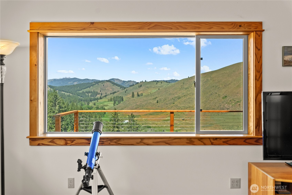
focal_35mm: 30
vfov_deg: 44.1
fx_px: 241
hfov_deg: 62.4
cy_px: 98
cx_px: 146
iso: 400
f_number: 4
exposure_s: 1/60
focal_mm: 29.7
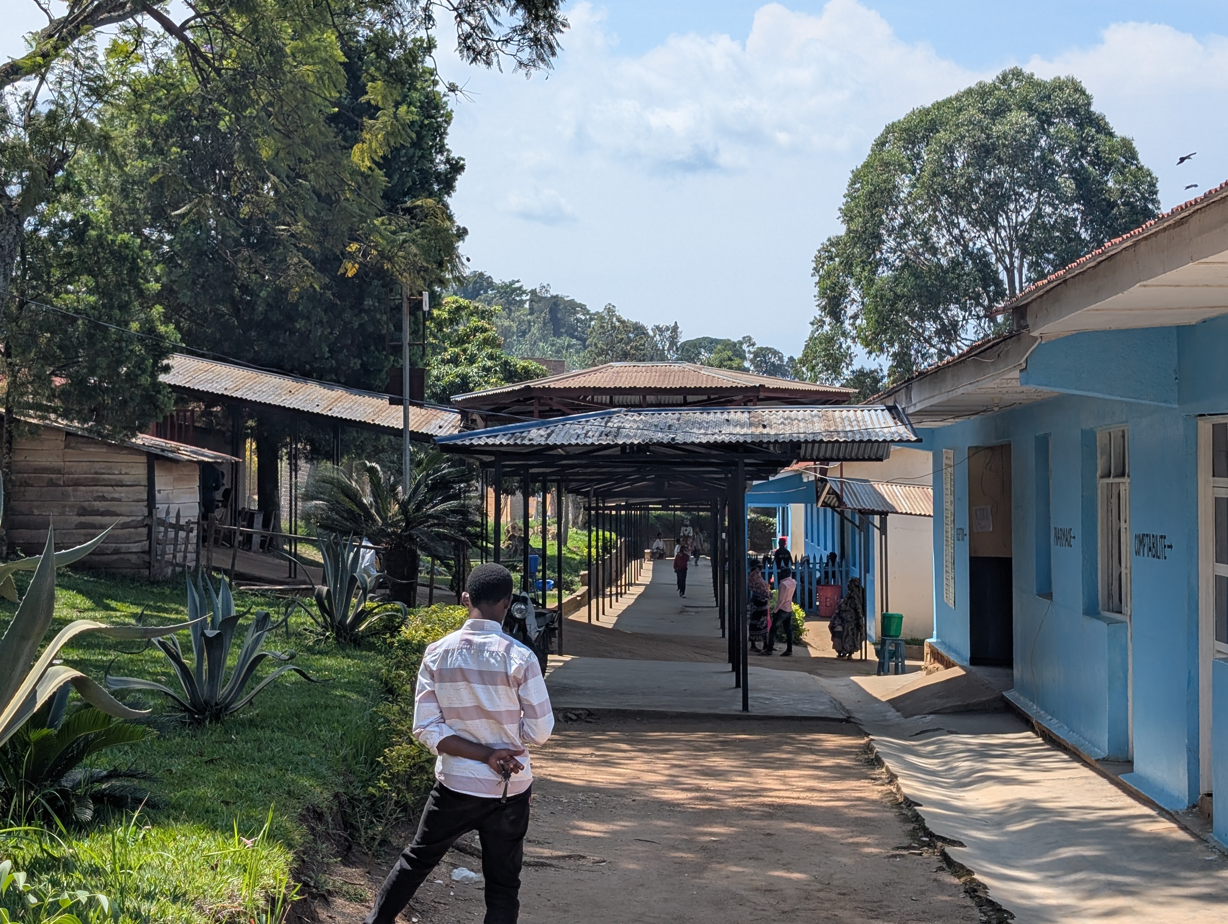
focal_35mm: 49
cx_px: 614
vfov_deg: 29.7
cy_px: 462
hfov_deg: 38.9
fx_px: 1741
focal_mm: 6.9
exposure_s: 1/1299
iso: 22
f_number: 1.68
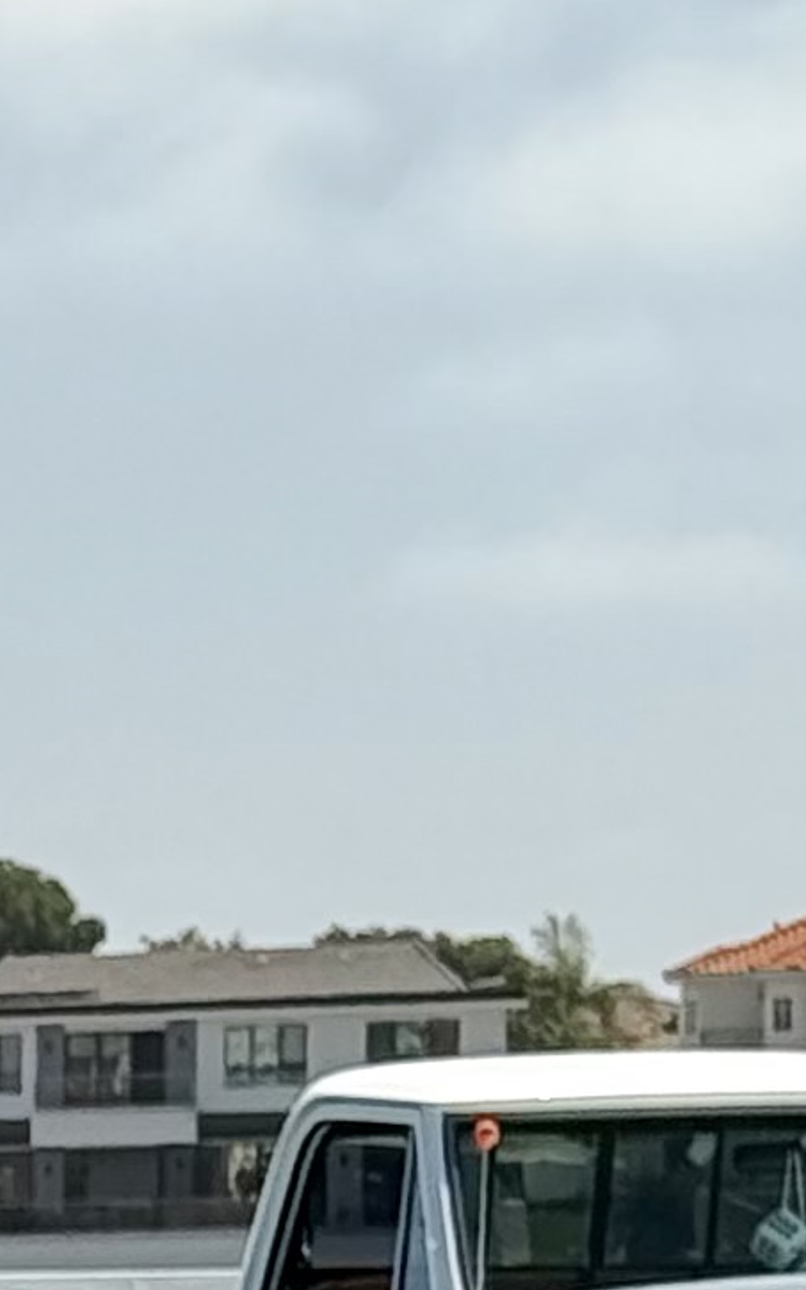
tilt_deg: -7.1
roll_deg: +1.1
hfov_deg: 4.4
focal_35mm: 283
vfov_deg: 7.2
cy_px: 2450
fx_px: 9948
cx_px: -1656
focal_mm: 6.76
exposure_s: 1/1883
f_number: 1.78
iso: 100
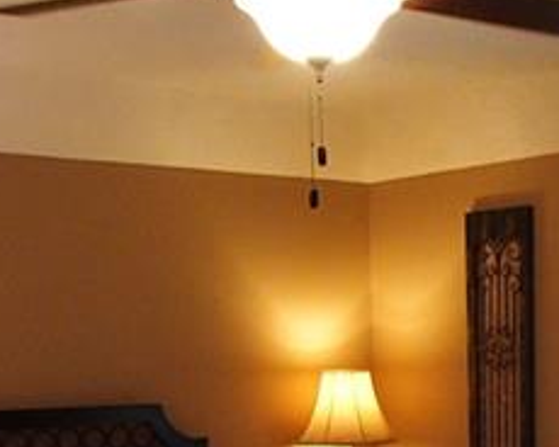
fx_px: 1257
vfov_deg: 19.1
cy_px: 527
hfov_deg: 24.7
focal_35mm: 76
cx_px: 428
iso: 400
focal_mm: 5
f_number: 3.9
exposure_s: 1/30
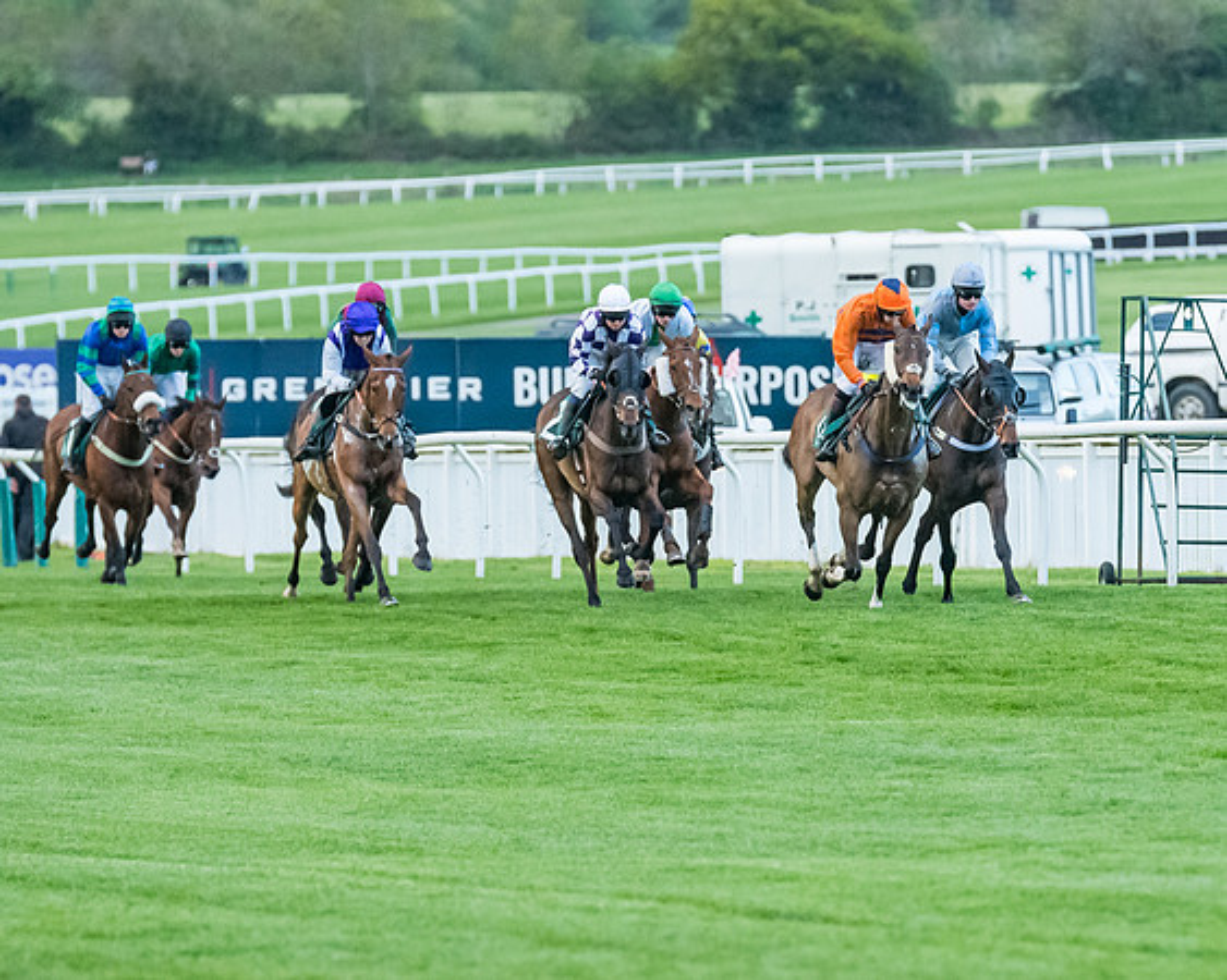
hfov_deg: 4.1
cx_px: 794
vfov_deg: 3.3
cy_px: 544
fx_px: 17020
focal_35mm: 469
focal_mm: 250
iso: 4000
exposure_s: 1/2000
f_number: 4
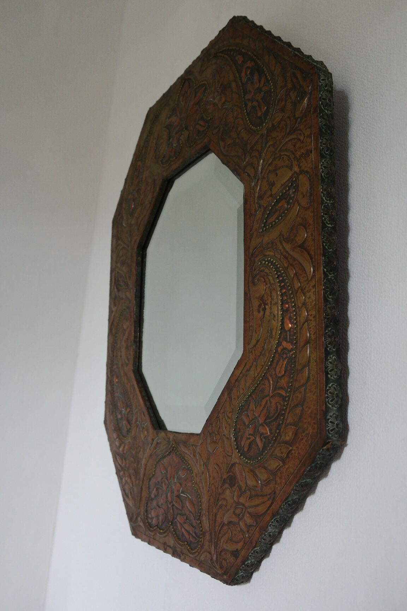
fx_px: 560
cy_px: 306
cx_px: 204
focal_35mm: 33
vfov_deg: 57.2
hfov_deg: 40.0
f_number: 5.6
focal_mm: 22
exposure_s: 1/40
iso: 800
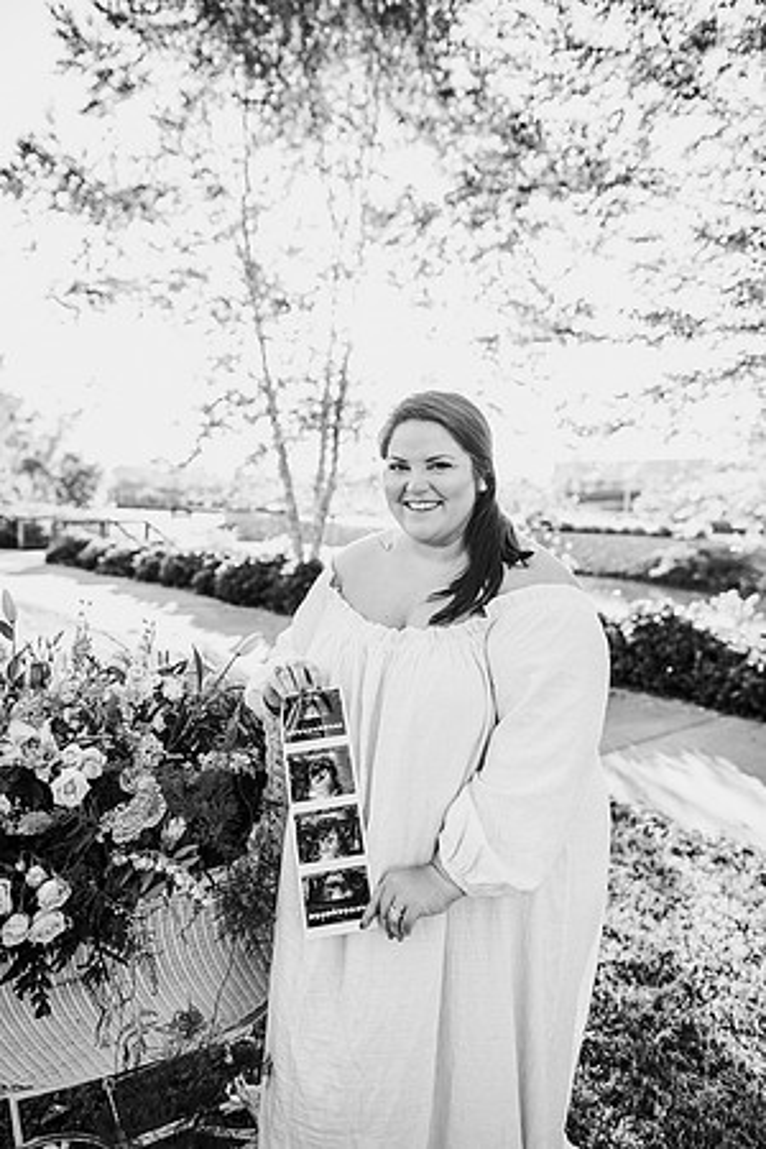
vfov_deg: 73.7
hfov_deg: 53.1
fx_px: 766
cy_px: 574
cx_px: 383
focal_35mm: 24
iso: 250
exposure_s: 1/320
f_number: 2.5
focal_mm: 24
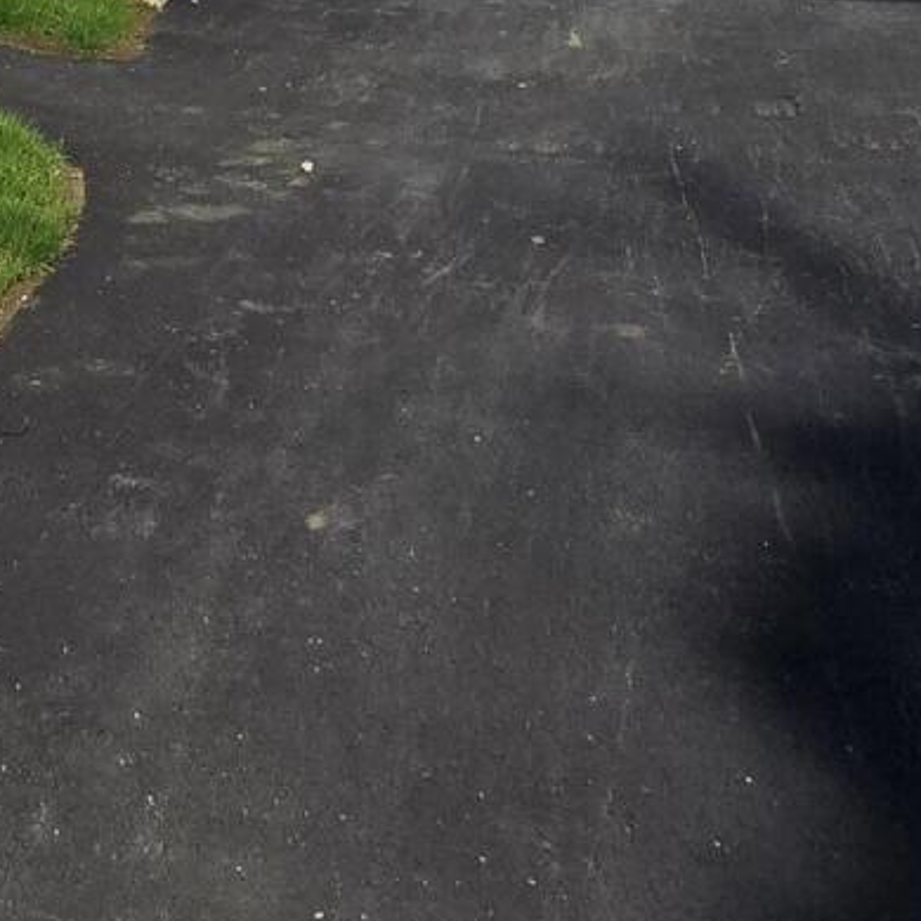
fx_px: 1776
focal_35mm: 59
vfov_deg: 21.0
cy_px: -687
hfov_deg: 24.9
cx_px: -305
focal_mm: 2.2
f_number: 2.2
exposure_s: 1/3255
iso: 50
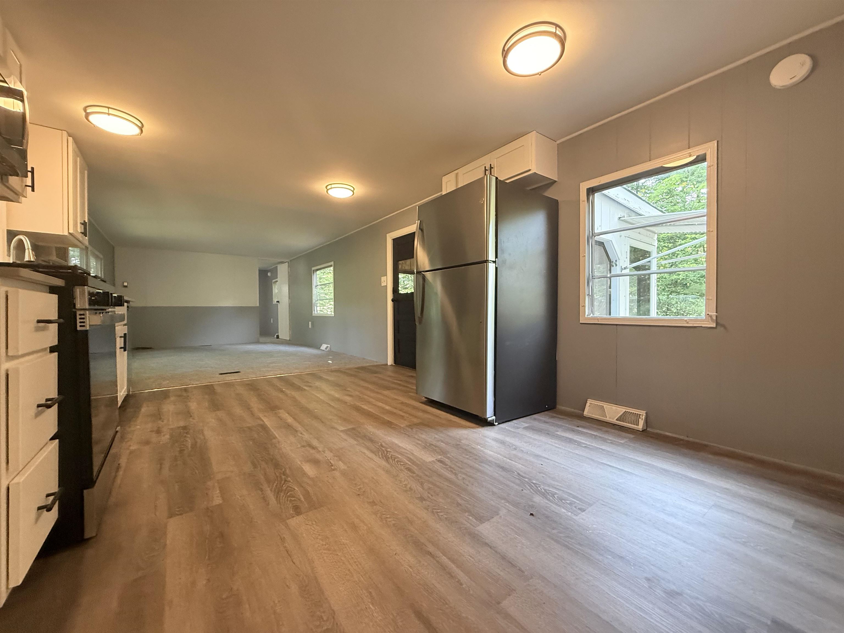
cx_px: 422
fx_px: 341
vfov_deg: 85.7
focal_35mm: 14
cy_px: 316
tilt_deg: +0.4
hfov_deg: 102.1
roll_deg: -0.2
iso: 500
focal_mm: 2.22
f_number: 2.2
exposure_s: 1/120
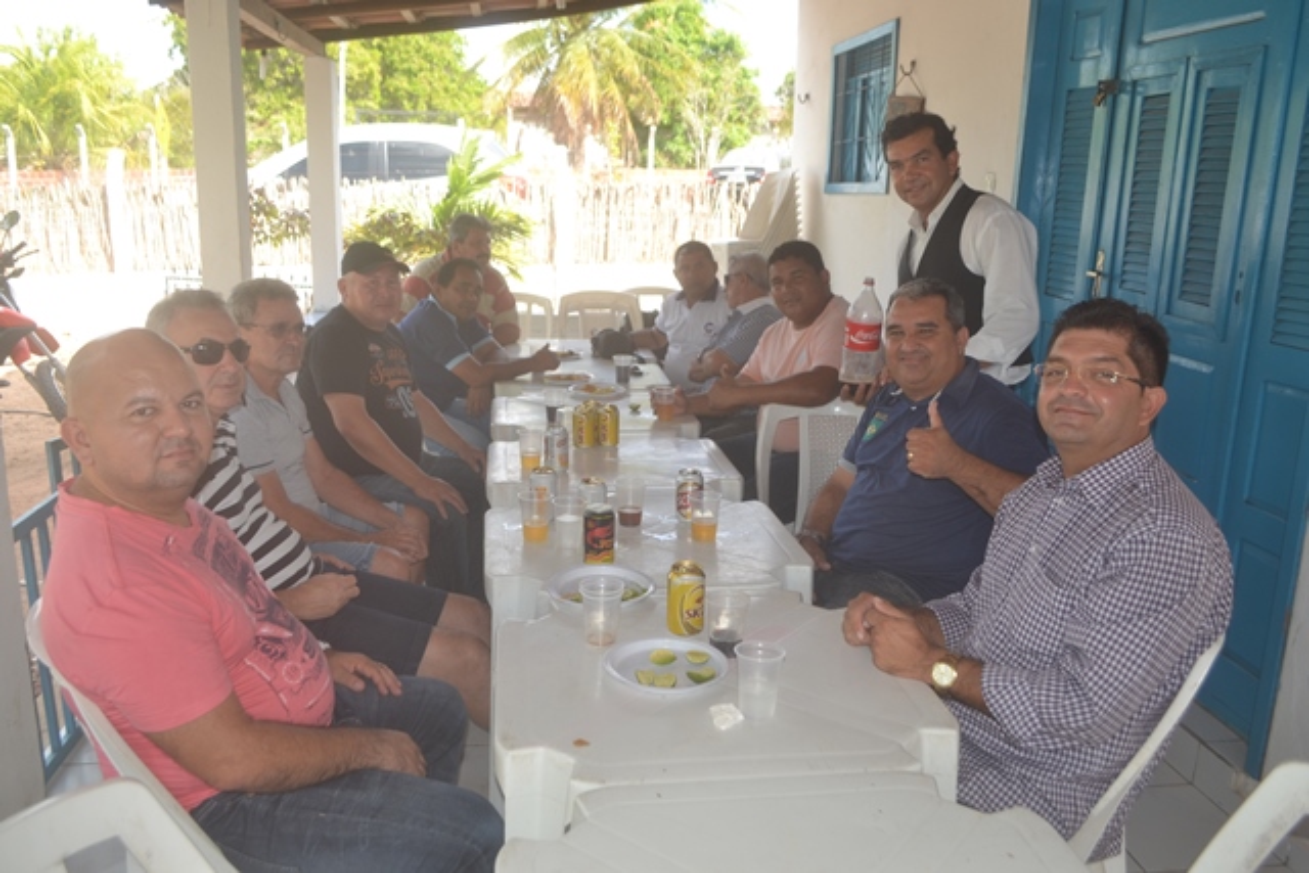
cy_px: 436
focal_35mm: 30
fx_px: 1091
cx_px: 654
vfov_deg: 43.6
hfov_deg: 61.9
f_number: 4
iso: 100
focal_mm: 20
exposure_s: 1/125
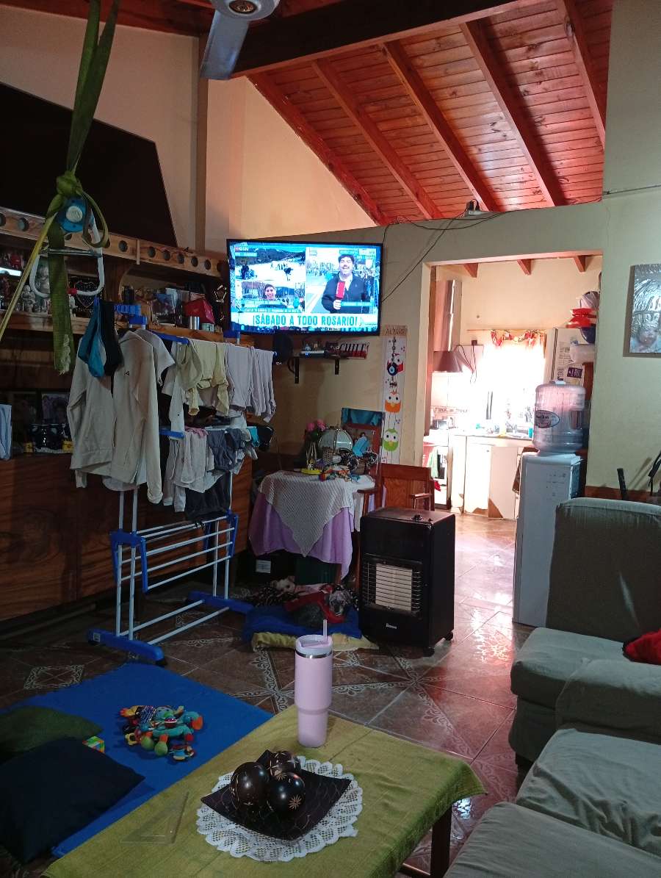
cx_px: 330
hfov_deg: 51.5
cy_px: 439
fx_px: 686
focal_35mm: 27
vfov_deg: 65.2
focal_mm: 3.98
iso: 616
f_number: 1.8
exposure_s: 1/20
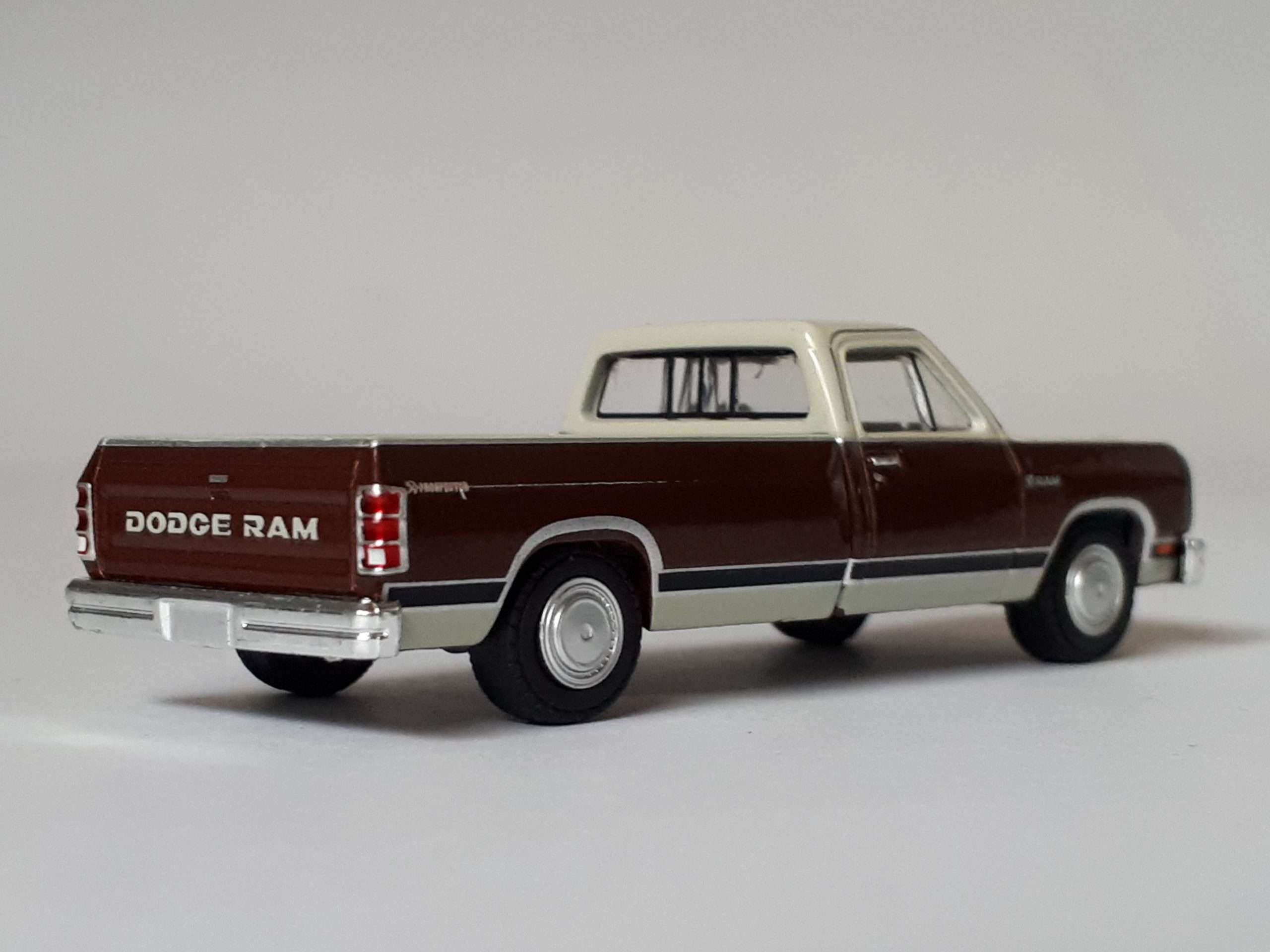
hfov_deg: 65.3
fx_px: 991
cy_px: 476
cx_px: 635
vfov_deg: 51.4
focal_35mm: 27
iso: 200
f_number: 1.9
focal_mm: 3.6
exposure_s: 1/20
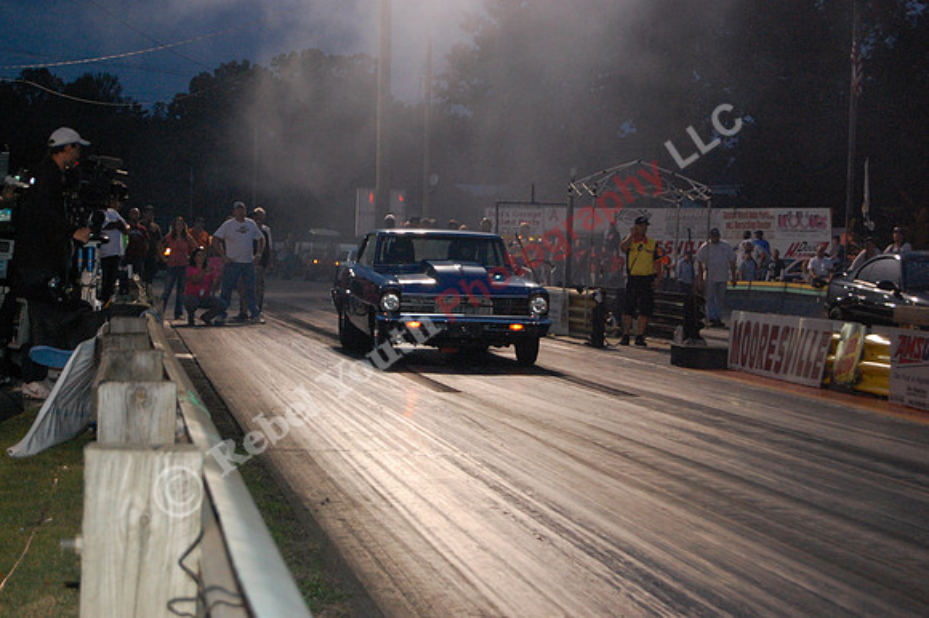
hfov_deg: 24.6
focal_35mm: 82
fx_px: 2128
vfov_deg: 16.5
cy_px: 309
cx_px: 464
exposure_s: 1/60
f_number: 5.6
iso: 1600
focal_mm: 55
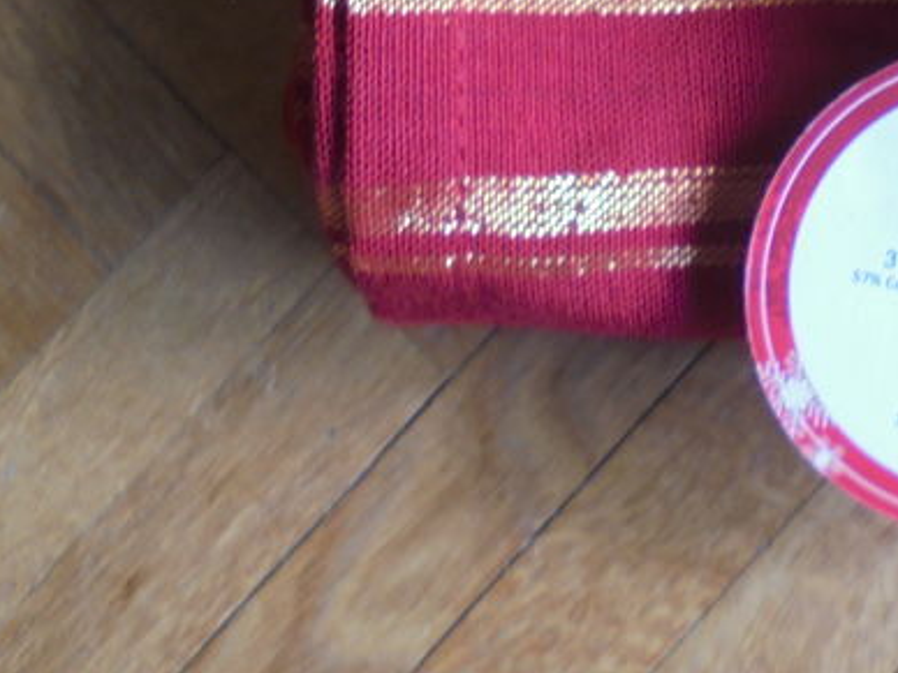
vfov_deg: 21.0
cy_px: -30
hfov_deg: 26.3
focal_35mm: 67
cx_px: 1025
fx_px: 1738
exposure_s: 1/40
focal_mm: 4.6
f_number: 3.5
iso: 100
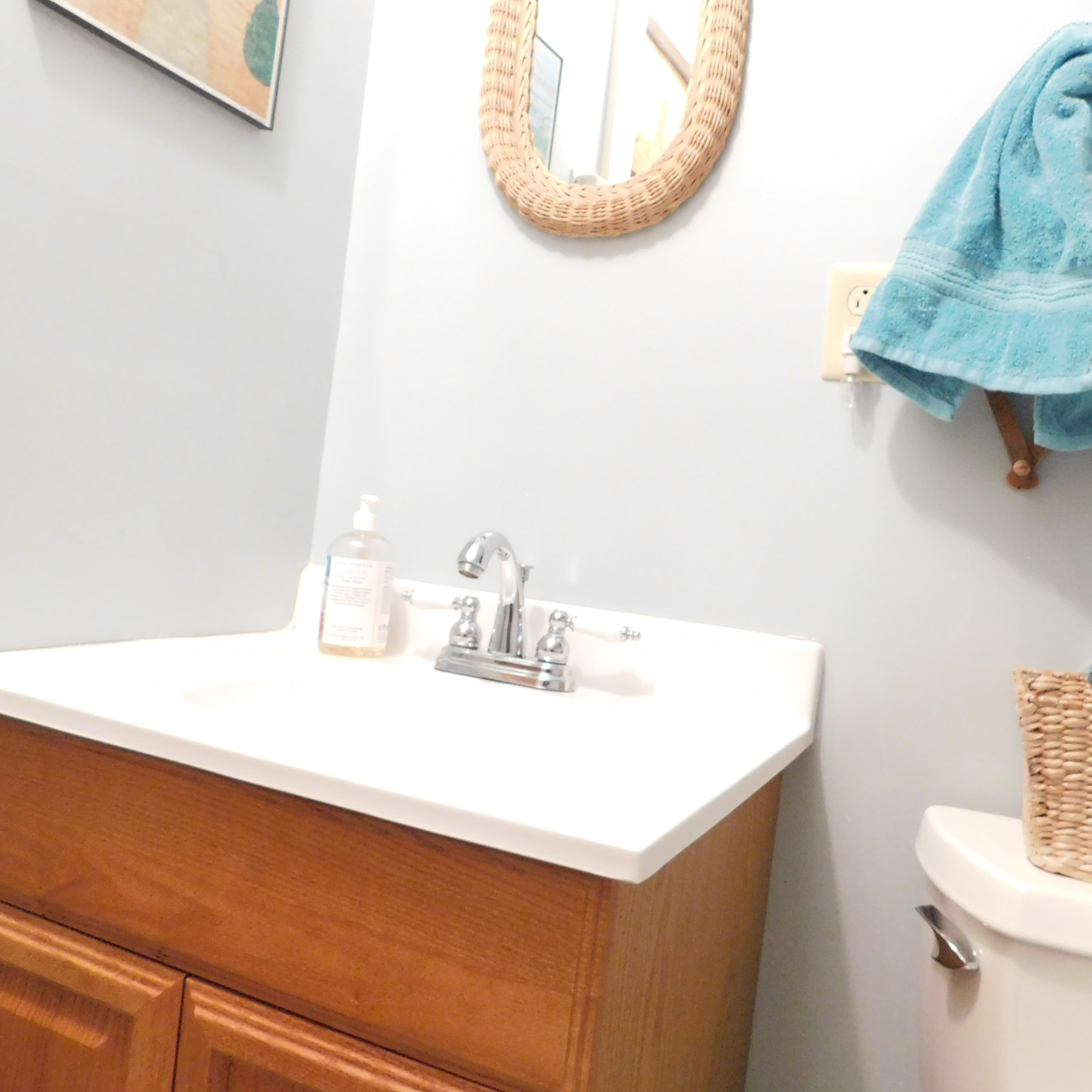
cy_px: 529
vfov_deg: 57.3
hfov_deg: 57.1
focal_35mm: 28
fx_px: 999
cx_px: 618
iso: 800
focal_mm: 4
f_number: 3
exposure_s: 1/10
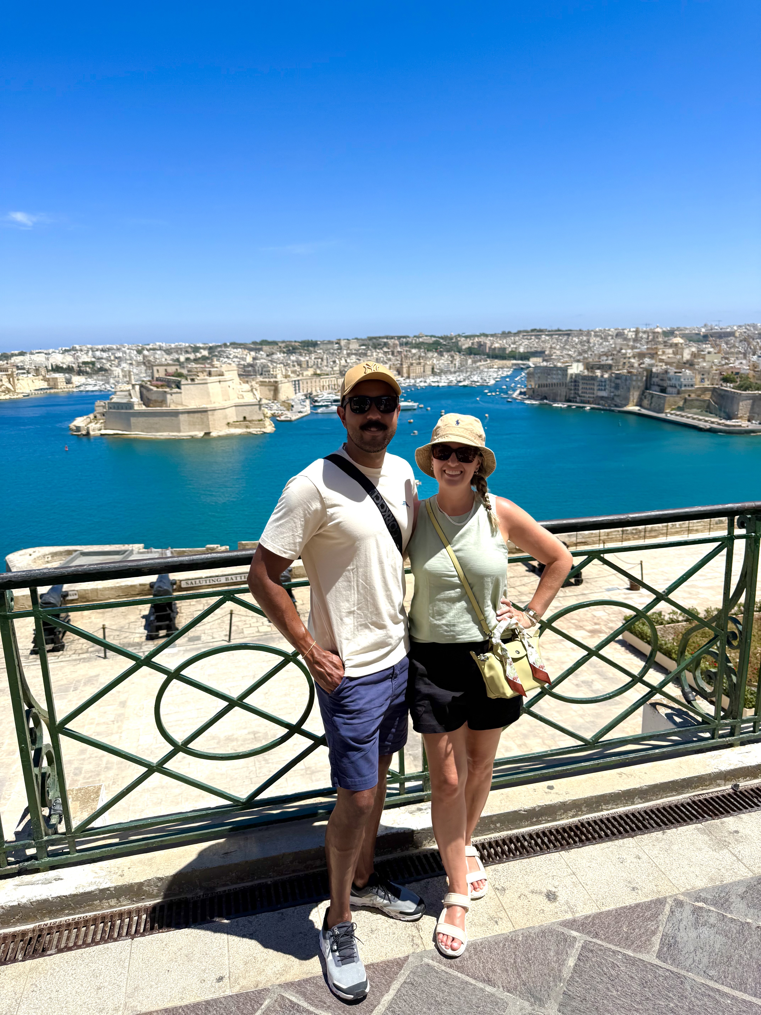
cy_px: 508
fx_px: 703
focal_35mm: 24
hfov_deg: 56.8
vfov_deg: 71.6
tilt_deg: -13.0
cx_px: 380
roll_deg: +3.2
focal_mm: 6.76
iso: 80
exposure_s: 1/6711
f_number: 1.78
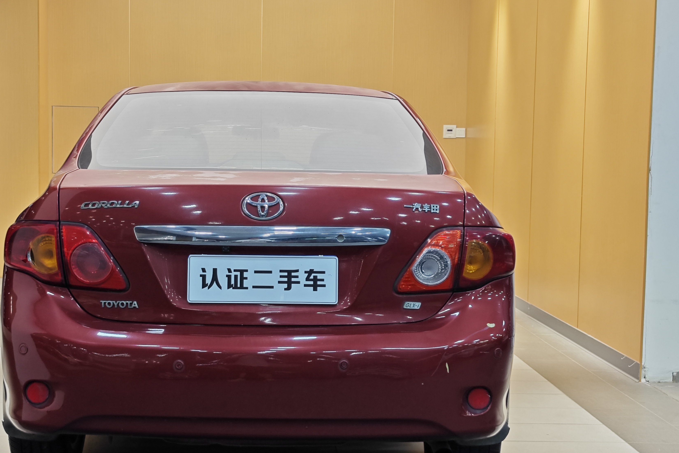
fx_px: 1113
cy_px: 224
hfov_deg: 33.8
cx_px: 263
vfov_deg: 23.0
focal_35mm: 59
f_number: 1.9
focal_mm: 8.7
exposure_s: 1/79.3
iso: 80
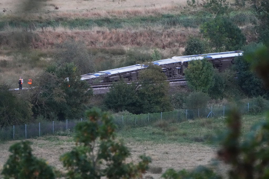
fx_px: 4482
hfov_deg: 3.4
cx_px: 134
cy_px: 90
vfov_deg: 2.3
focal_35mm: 600
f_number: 11
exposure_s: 1/500
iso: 6400
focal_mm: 600
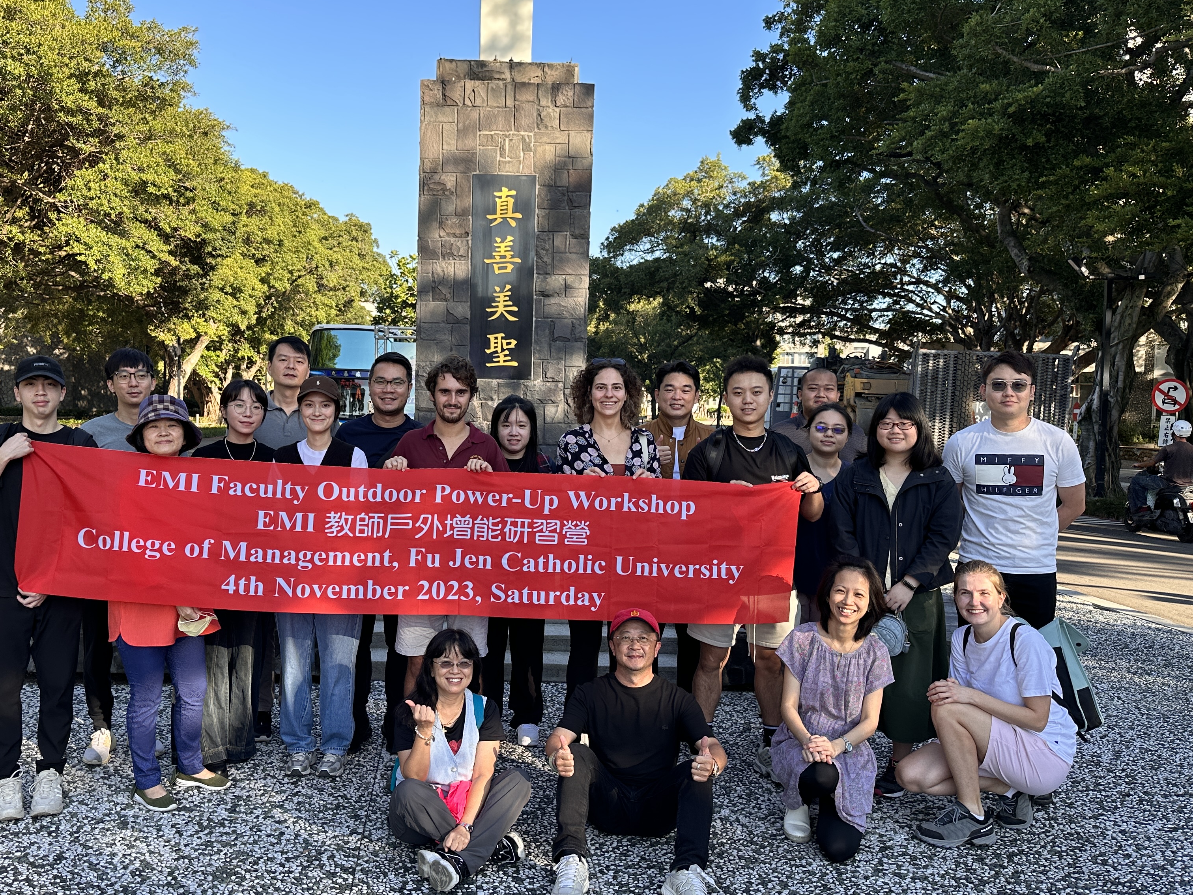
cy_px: 446
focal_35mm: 32
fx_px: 1103
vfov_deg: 44.2
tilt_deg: -3.5
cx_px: 473
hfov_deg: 56.4
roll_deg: -1.9
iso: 80
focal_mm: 6.86
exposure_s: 1/714
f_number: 1.78
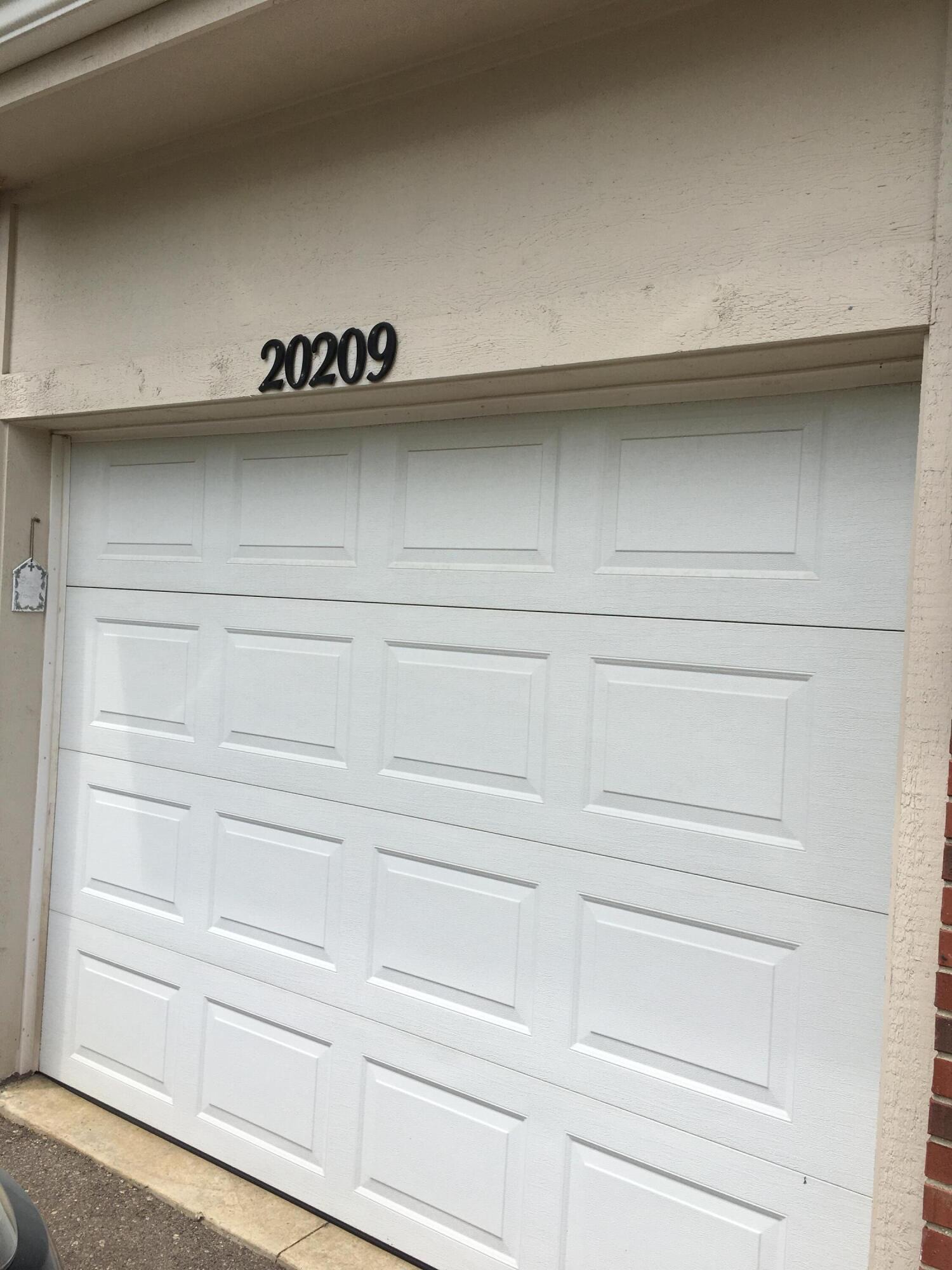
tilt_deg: -0.2
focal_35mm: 29
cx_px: 476
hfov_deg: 48.2
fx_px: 1063
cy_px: 635
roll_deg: -3.5
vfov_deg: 61.7
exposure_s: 1/1166
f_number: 2.2
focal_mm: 4.15
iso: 25
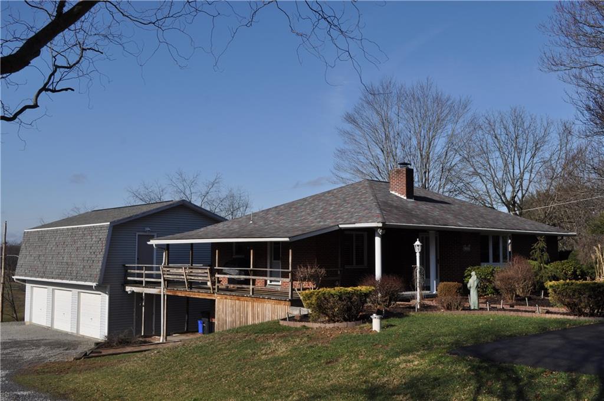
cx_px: 302
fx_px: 603
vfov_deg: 36.7
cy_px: 200
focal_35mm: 36
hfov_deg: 53.2
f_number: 11
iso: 200
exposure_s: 1/500
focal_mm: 24
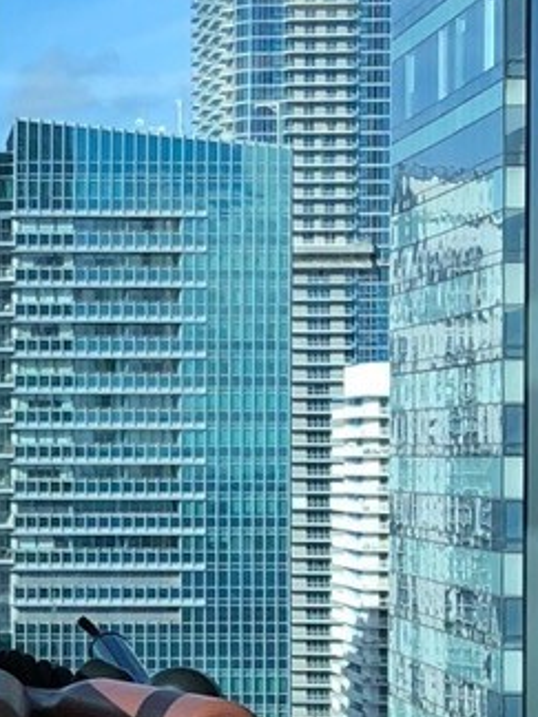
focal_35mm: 143
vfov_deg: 13.8
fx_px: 2963
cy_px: 489
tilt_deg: -1.0
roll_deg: -0.5
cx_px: -323
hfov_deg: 10.0
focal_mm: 3.99
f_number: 1.8
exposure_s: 1/665
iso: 20
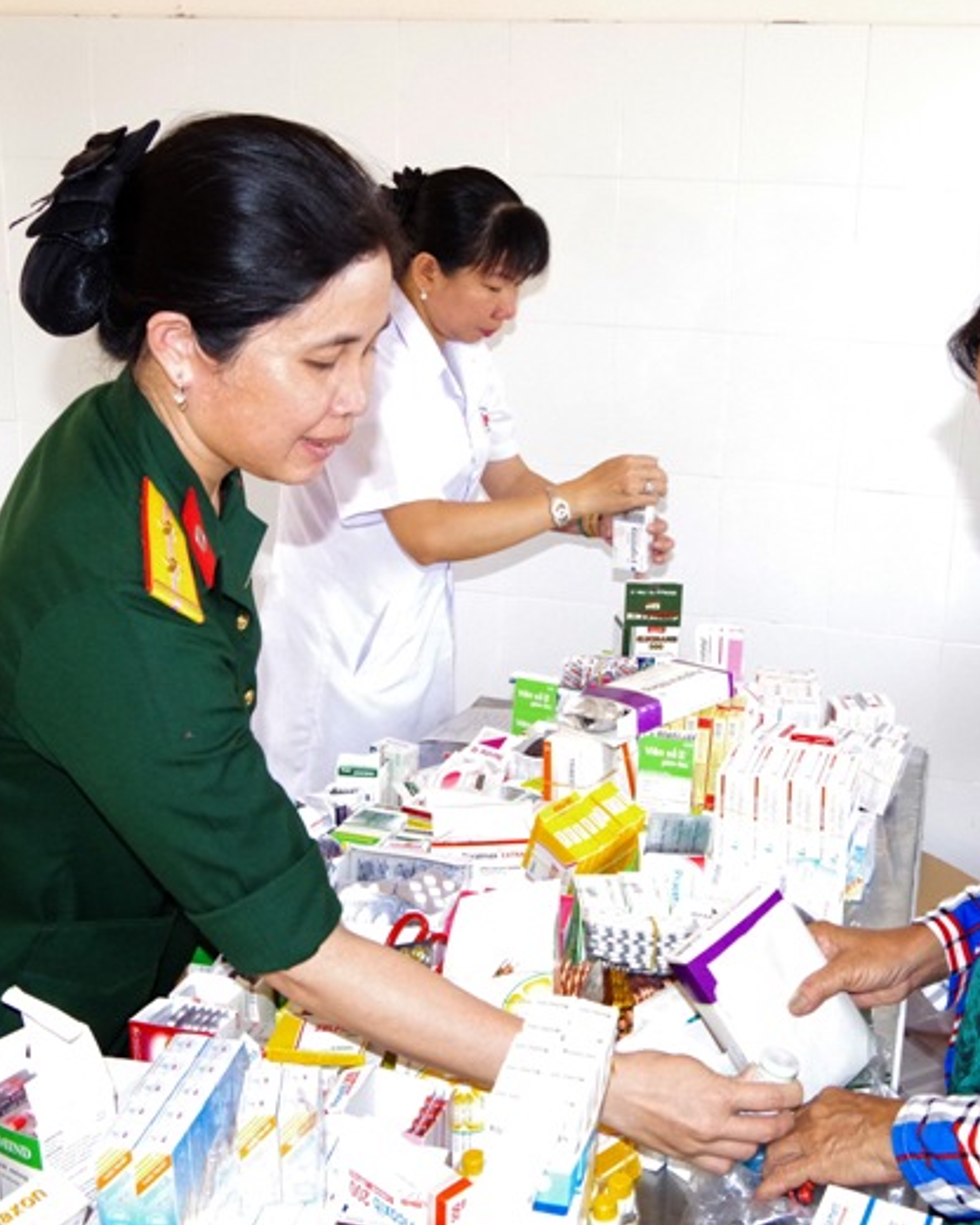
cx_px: 643
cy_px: 614
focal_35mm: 39
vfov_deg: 46.8
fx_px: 1414
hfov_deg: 37.9
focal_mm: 18
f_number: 8
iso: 3200
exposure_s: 1/100
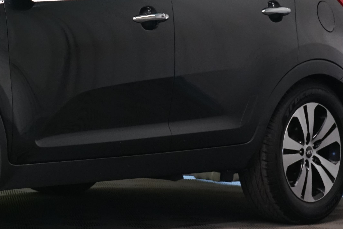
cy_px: 41
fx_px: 1791
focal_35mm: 188
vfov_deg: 7.3
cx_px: -42
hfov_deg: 10.8
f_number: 7.1
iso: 1250
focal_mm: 67
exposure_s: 1/25
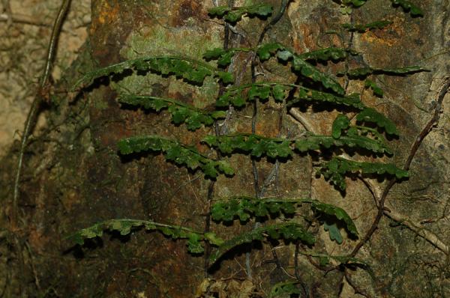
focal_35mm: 90
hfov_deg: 22.7
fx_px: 1123
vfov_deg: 15.1
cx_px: 225
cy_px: 149
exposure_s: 1/60
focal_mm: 60
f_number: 7.1
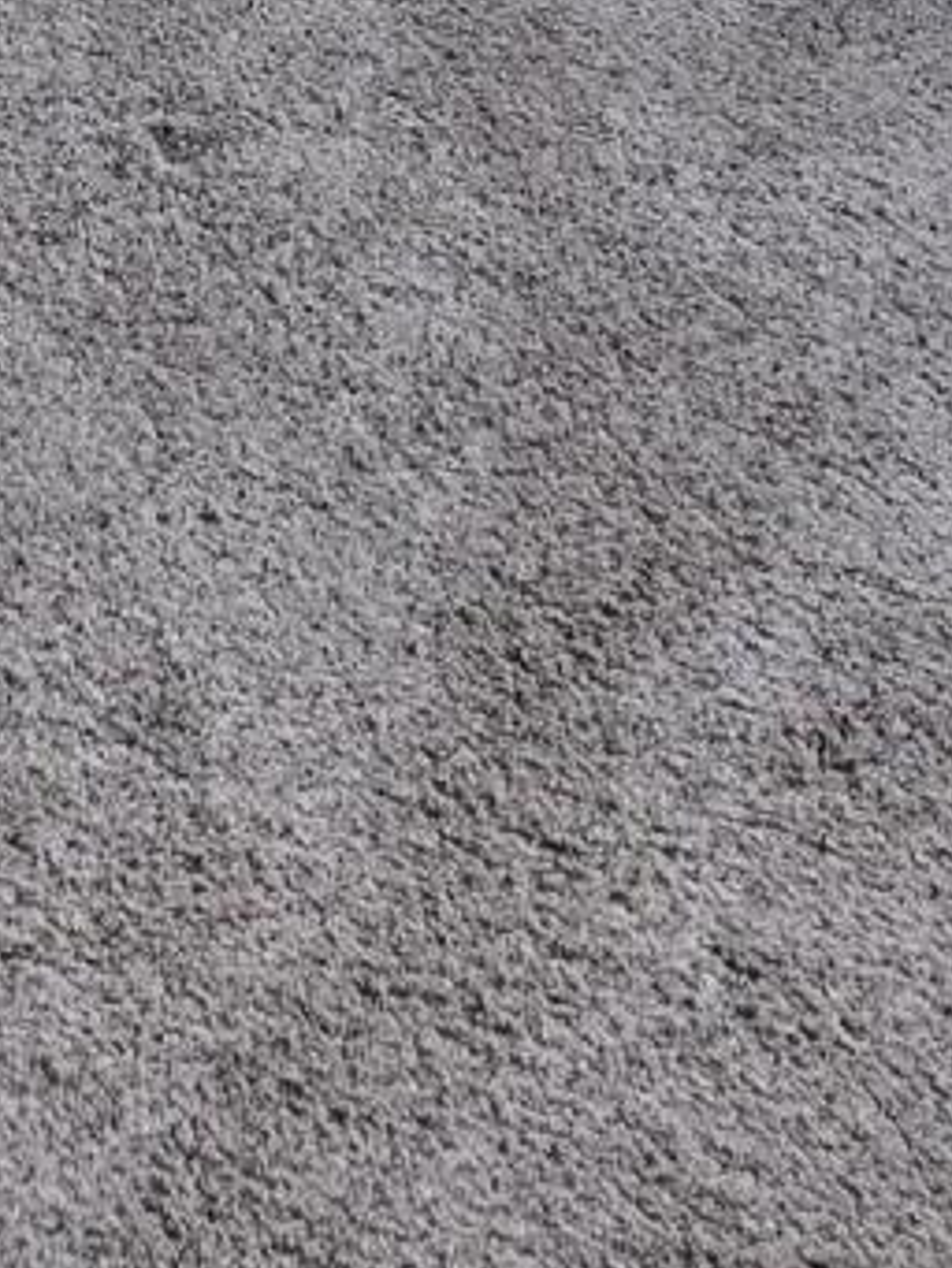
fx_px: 4947
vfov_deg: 12.1
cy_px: -1666
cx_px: 89
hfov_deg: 10.9
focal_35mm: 135
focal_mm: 5.4
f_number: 1.8
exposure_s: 1/180
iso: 160
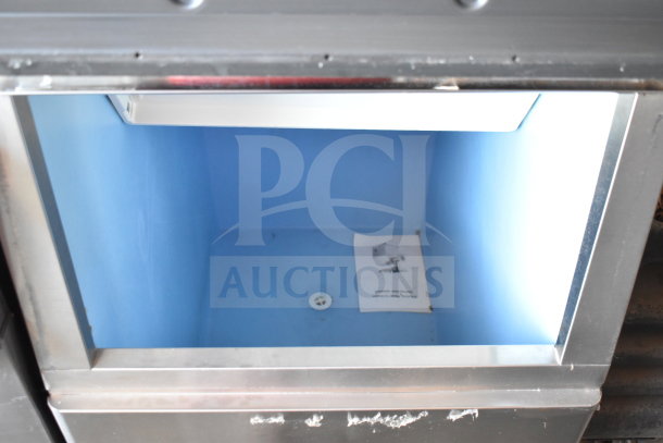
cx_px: 332
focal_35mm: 42
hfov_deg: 46.4
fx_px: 774
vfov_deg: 31.9
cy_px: 222
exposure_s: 1/50
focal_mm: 28
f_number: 4.2
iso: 2800
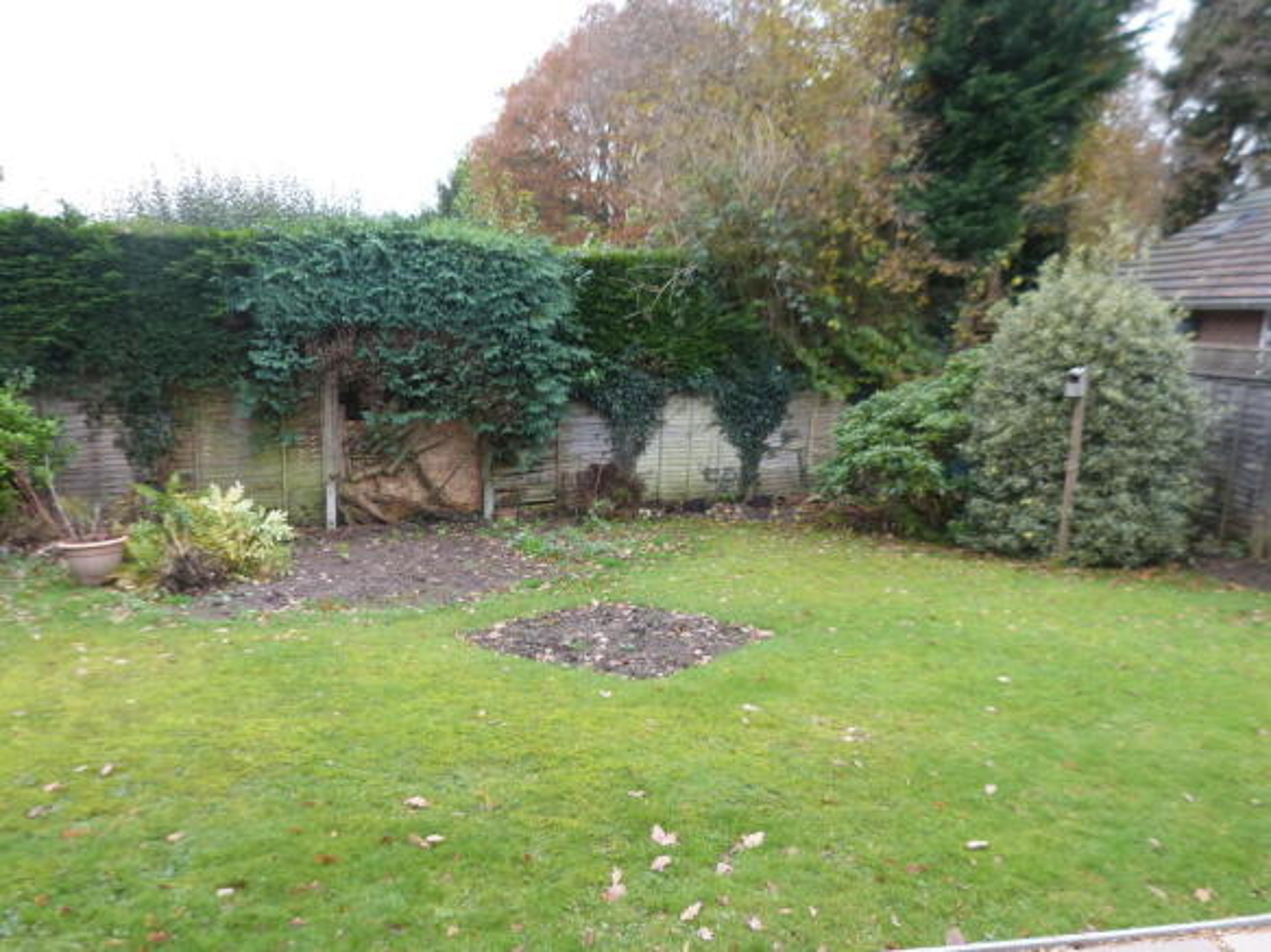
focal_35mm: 25
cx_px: 636
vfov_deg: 54.9
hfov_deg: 69.4
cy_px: 476
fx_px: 918
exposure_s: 1/125
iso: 320
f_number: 2.8
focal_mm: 4.5
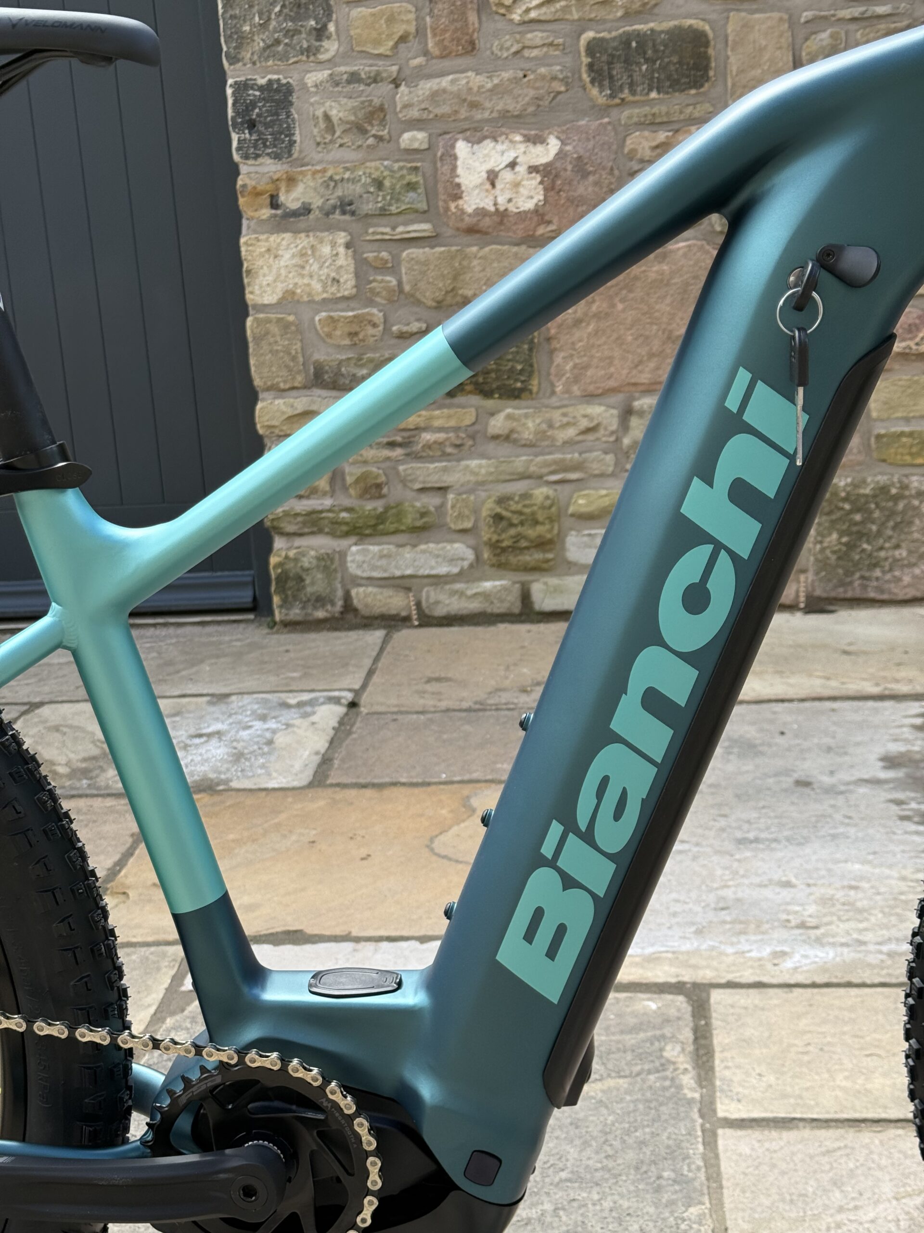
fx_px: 1708
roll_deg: +4.6
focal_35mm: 48
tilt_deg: -13.4
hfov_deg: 30.3
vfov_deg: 39.7
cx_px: 462
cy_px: 616
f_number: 1.78
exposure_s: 1/1403
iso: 100
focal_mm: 6.76
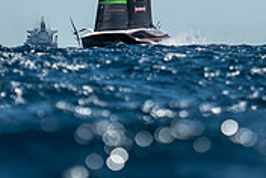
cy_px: -48
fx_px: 5033
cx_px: 121
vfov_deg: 2.0
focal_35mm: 680
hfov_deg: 3.0
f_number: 2.8
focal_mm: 200
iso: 100
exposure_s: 1/4000
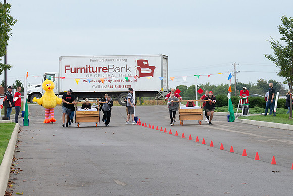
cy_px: 104
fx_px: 1494
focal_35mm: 184
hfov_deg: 11.2
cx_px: 189
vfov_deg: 7.5
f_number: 10
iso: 640
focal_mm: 122
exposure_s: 1/250
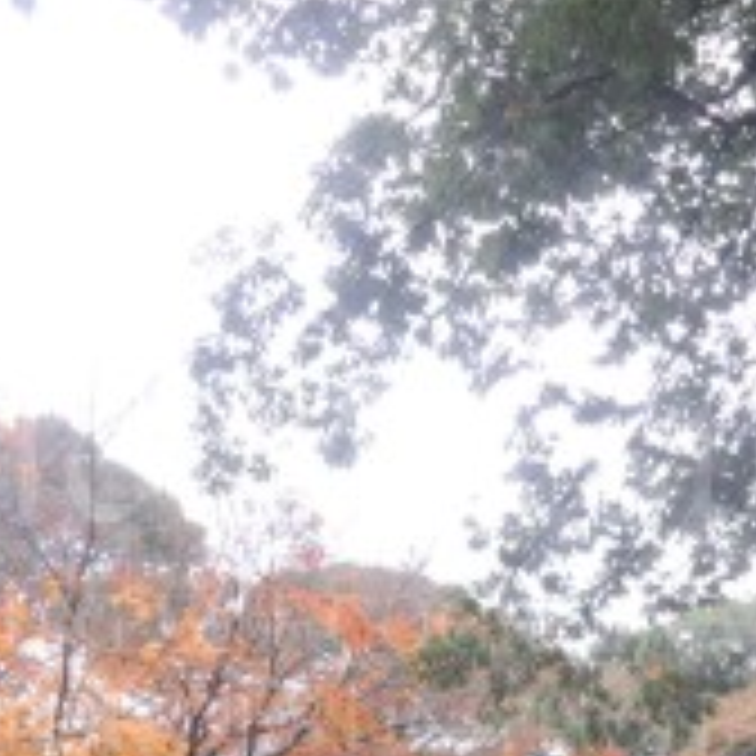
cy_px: 637
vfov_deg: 34.0
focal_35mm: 48
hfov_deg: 35.1
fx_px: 1186
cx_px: 477
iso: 400
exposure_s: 1/60
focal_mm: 19
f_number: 5.6
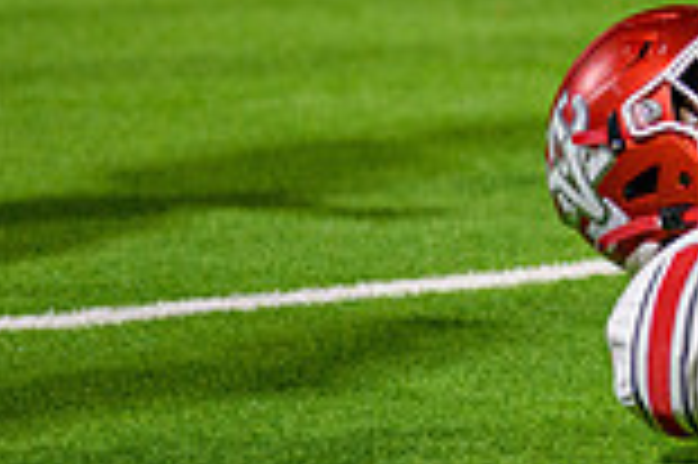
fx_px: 10885
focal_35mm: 562
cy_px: 178
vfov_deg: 2.4
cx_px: 1009
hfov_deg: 3.7
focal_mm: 150
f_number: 2.8
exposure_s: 1/320
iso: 1250
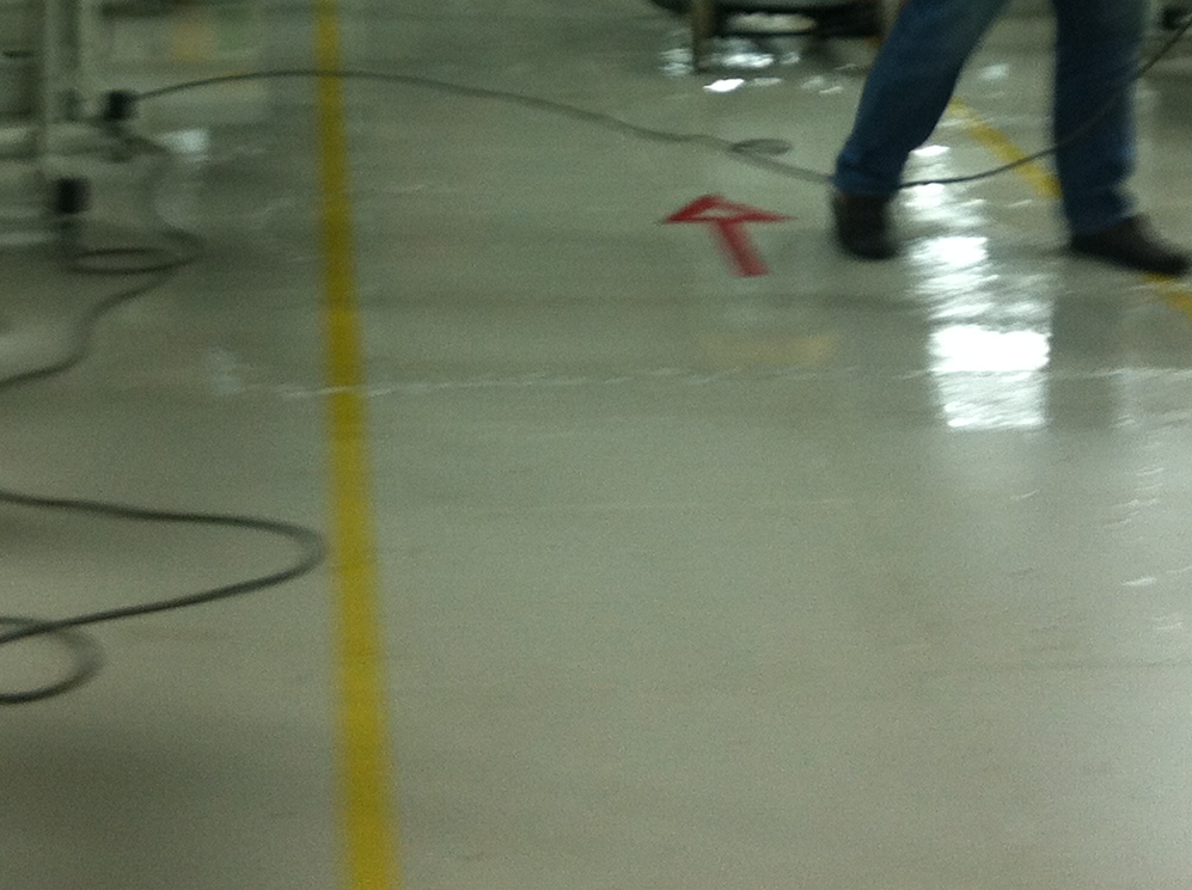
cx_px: 552
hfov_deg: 21.6
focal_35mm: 91
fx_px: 3129
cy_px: -29
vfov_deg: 15.8
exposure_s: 1/17
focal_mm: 3.85
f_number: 2.8
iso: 80
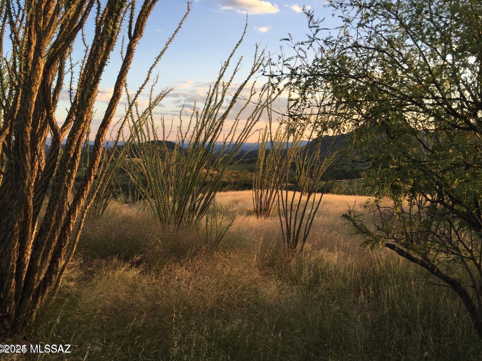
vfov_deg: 46.8
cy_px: 179
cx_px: 244
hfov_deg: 60.0
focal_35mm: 30
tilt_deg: -4.7
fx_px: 418
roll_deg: -1.0
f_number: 2.2
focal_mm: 4.15
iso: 32
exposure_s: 1/377
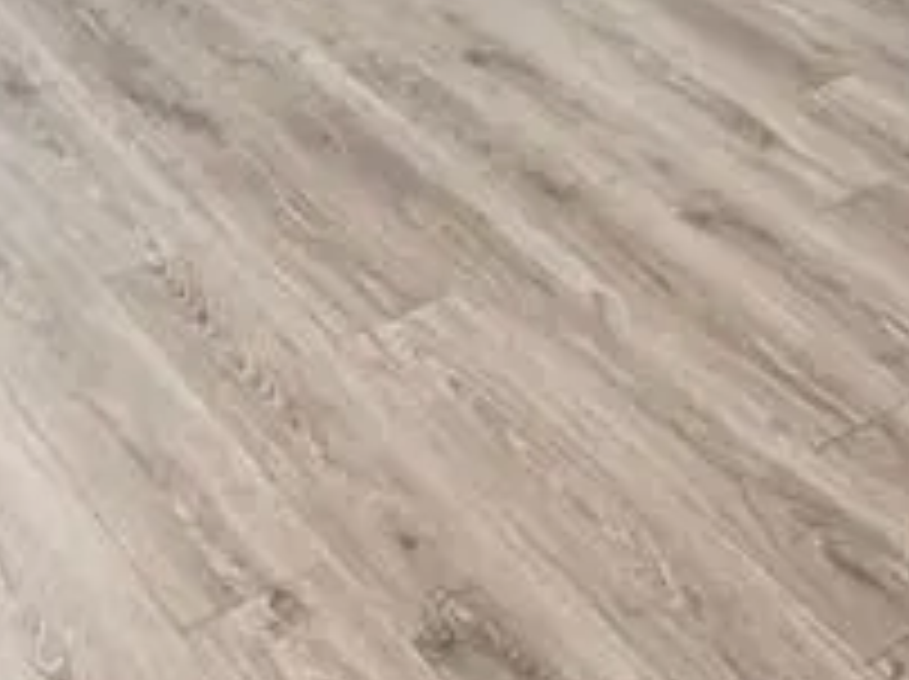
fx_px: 1862
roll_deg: -4.4
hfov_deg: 27.4
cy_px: -459
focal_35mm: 71
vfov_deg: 17.6
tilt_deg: -12.5
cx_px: 490
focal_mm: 2.22
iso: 500
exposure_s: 1/60
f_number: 2.2
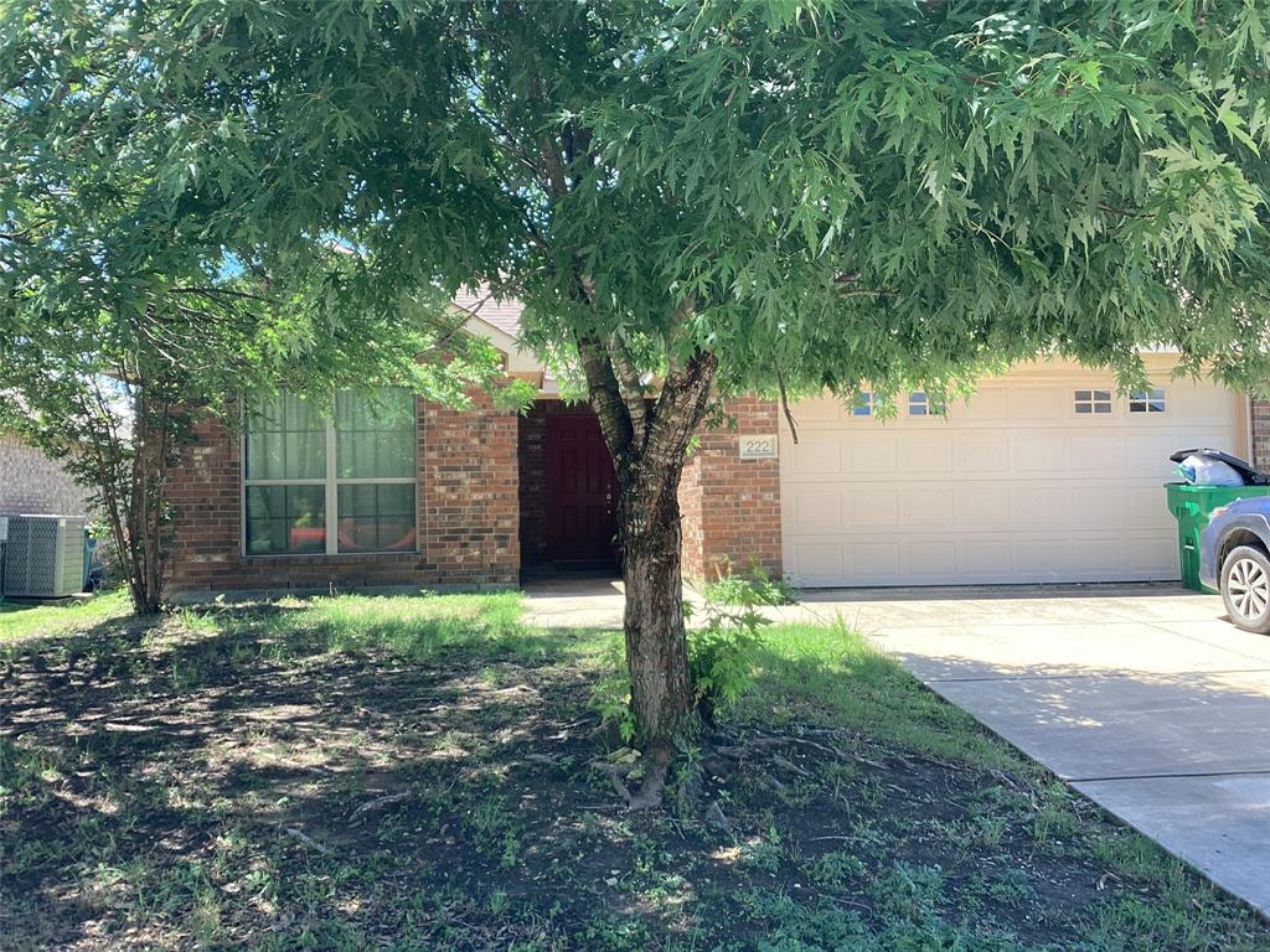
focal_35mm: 31
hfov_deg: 58.4
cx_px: 635
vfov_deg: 45.4
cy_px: 476
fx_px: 1137
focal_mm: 3.3
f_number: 2.4
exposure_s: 1/147
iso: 25
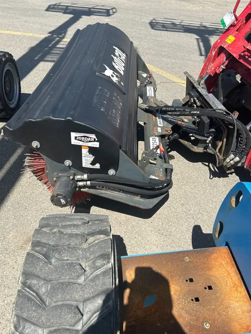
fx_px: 251
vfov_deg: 67.3
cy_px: 167
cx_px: 126
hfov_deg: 53.1
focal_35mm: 26
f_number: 1.5
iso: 50
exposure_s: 1/3257
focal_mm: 5.7
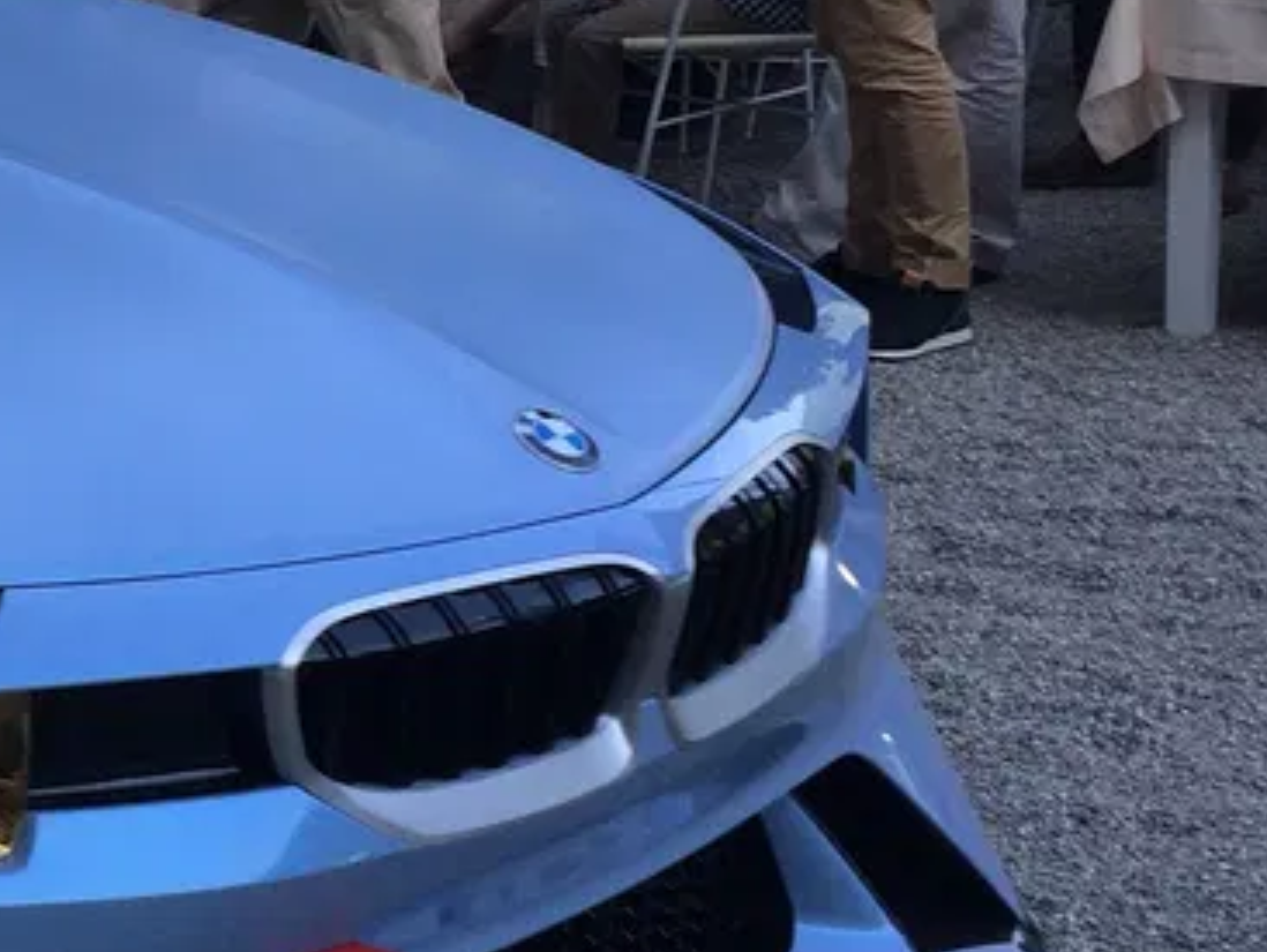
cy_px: 194
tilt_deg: -12.2
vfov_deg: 15.5
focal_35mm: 95
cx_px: -277
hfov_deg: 19.4
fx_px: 3479
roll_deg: +3.0
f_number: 2.2
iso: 32
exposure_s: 1/285
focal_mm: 4.15
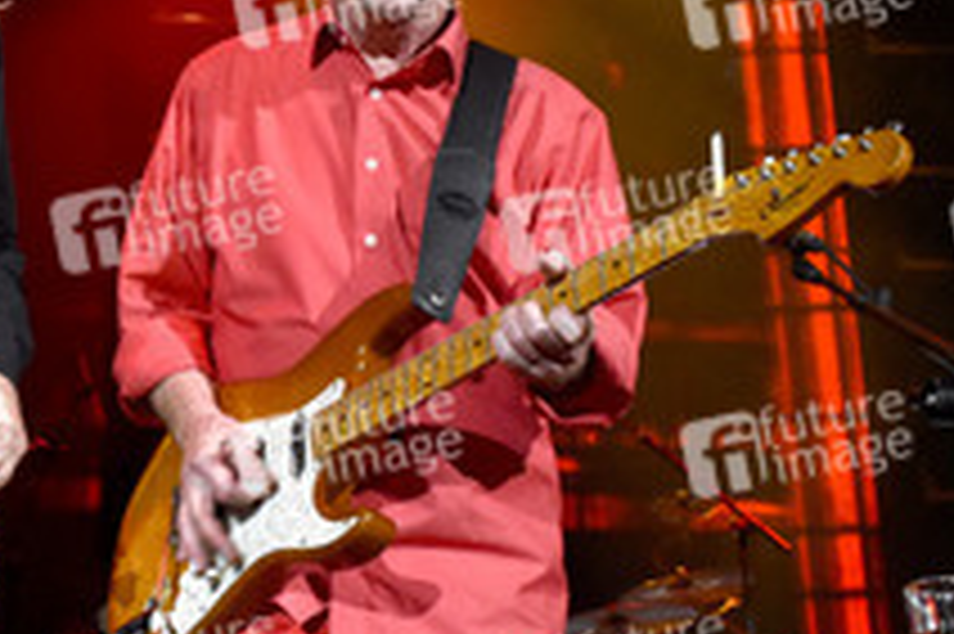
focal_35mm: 86
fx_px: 2279
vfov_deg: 15.9
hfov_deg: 23.4
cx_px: 227
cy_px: 333
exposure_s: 1/125
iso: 2500
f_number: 6.3
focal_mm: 27
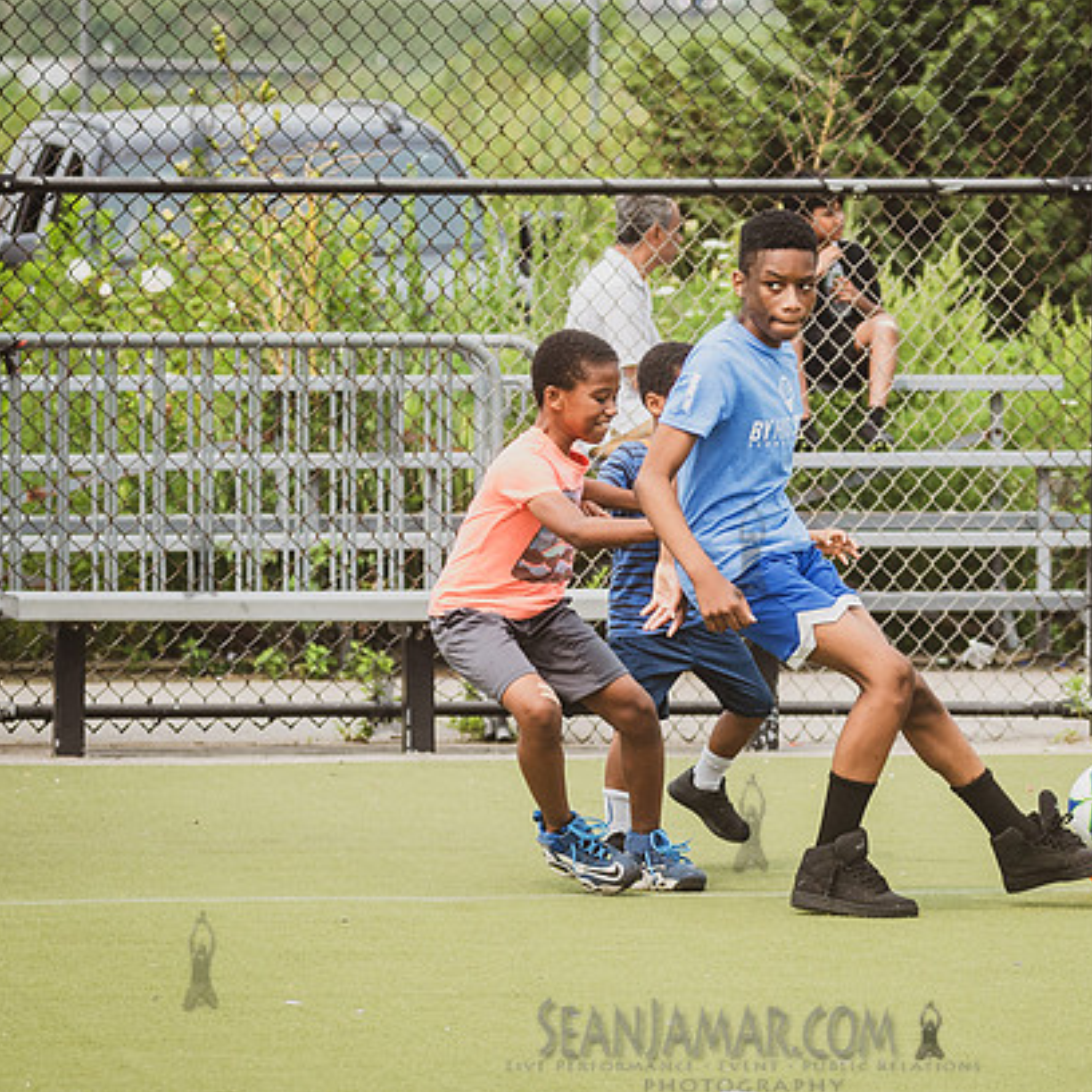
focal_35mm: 278
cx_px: 742
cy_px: 576
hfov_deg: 6.3
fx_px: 9922
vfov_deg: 6.3
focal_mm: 125
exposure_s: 1/1600
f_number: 4
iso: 250
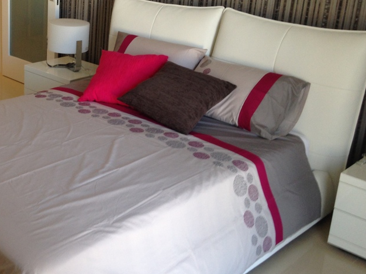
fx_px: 571
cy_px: 84
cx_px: 68
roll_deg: -2.3
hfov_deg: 34.4
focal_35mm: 54
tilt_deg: -17.4
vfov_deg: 26.8
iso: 50
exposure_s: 1/24
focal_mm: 4.12
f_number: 2.4
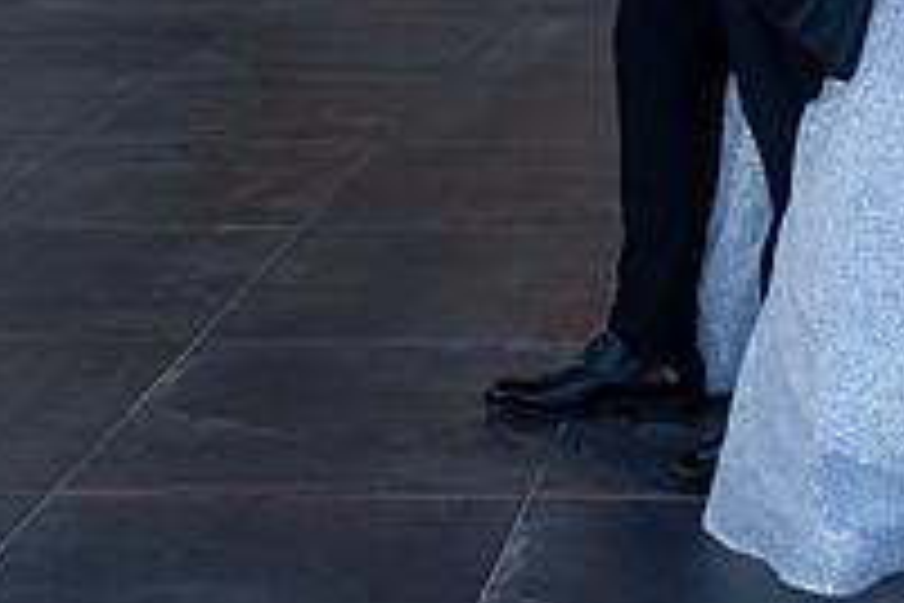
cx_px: 953
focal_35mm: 101
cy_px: -182
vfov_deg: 13.1
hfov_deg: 19.5
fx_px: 2536
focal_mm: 35
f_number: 4.5
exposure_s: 1/800
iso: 800
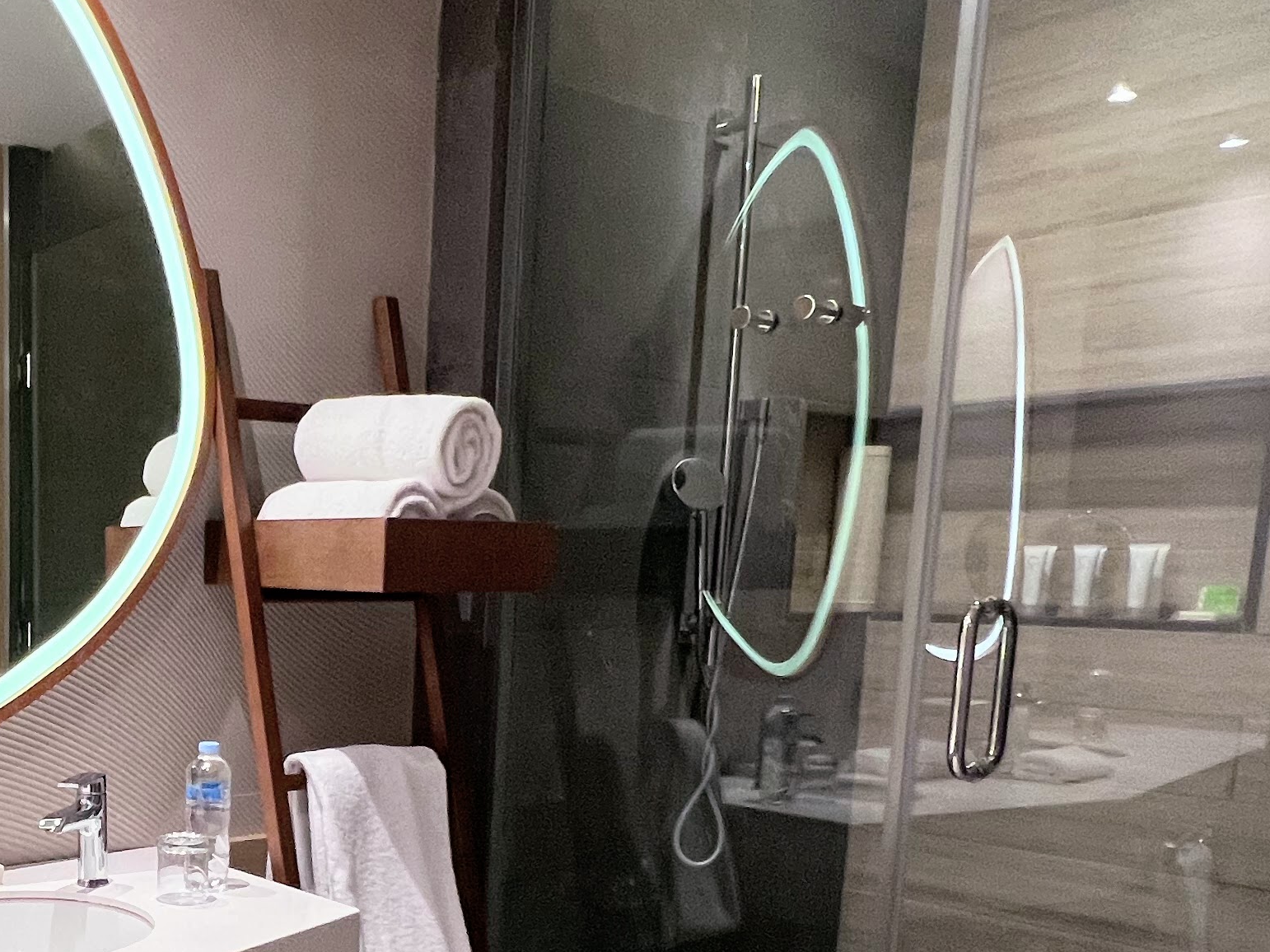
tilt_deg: -9.1
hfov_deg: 48.4
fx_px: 1247
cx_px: 129
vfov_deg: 39.8
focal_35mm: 34
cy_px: 790
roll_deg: -0.1
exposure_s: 1/60
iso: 250
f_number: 1.8
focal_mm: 1.57
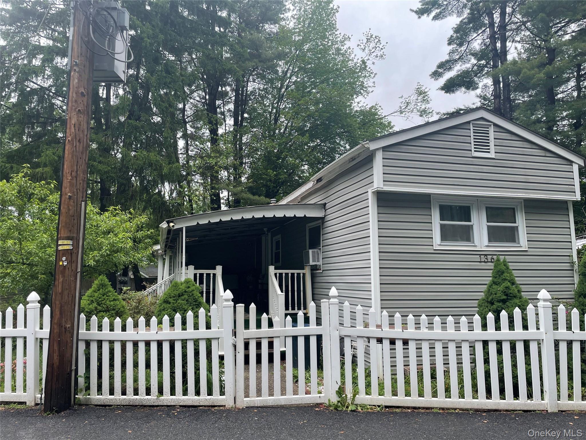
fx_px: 440
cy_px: 220
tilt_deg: +7.7
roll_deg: +0.1
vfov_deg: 53.1
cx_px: 293
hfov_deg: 67.3
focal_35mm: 26
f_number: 1.6
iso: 32
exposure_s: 1/1125
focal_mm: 4.2
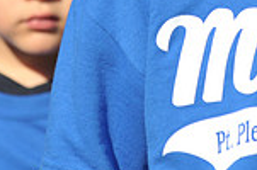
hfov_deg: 2.7
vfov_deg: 1.8
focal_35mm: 769
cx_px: 211
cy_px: -119
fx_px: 5478
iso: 400
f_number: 5.6
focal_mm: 200
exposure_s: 1/2000
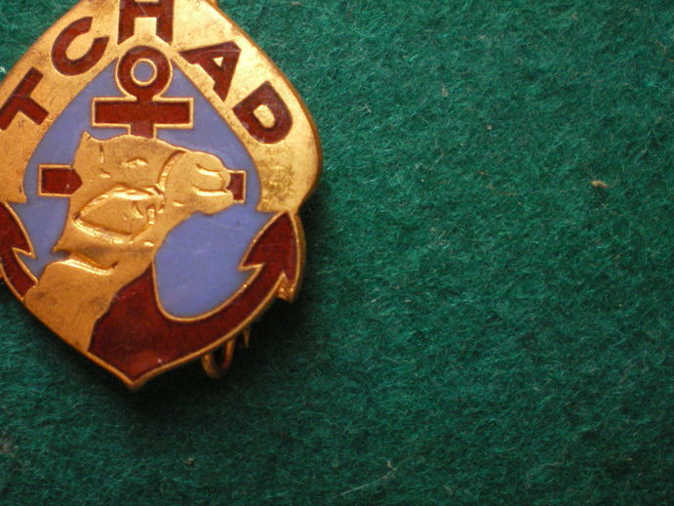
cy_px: 173
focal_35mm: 55
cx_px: 231
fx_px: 1071
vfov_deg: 26.4
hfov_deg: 34.7
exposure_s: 1/50
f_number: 3.1
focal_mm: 6.3
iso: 400
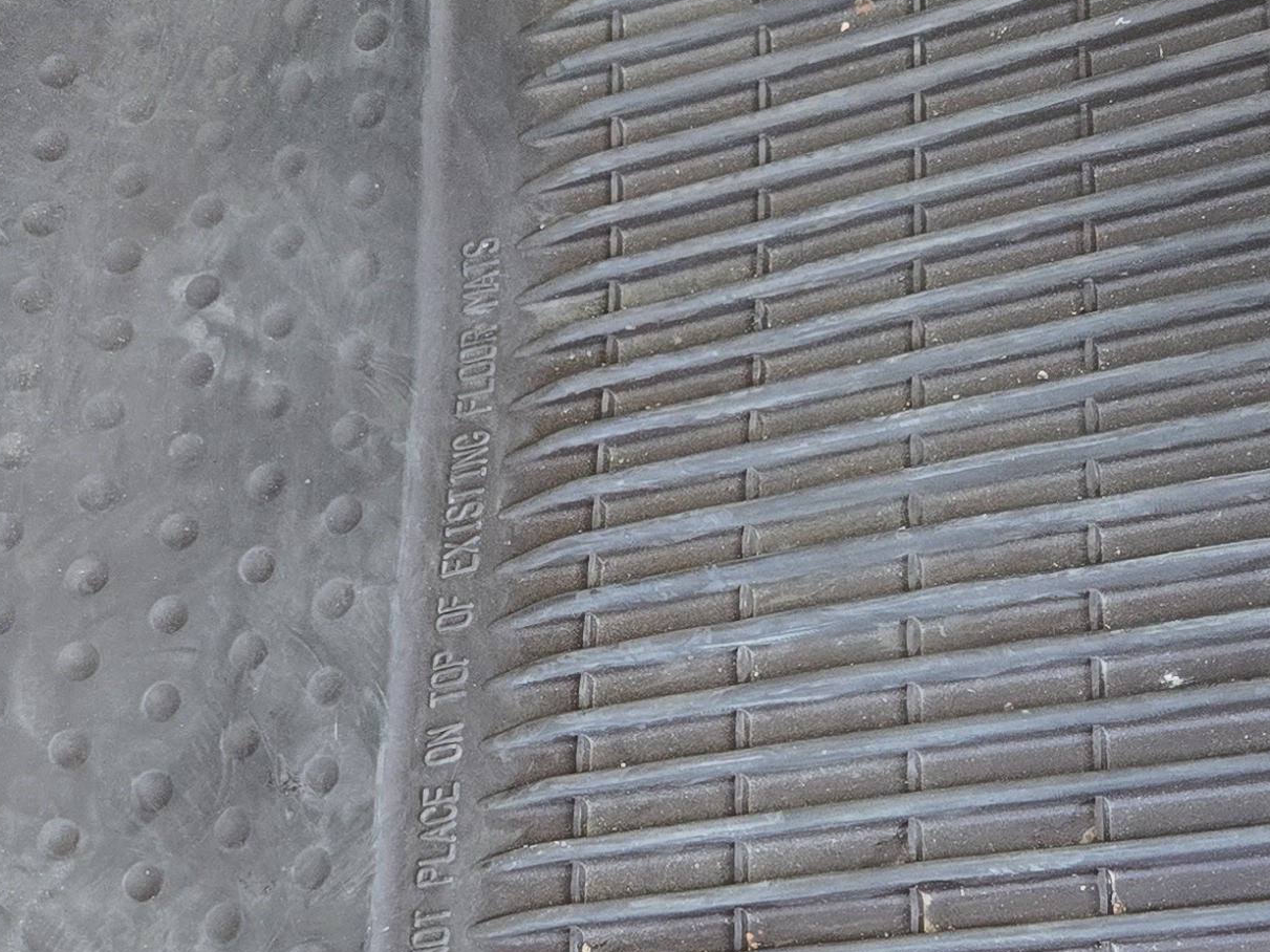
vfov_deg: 19.3
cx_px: 523
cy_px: 626
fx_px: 2788
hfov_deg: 25.6
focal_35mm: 76
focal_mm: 5.4
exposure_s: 1/100
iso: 200
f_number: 1.8
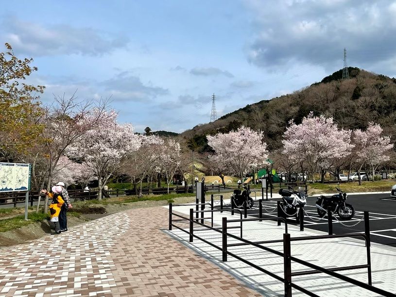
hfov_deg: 67.3
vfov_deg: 53.1
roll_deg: +2.0
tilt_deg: +7.1
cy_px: 148
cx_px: 198
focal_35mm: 26
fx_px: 298
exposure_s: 1/5556
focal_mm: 4.2
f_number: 1.6
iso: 32
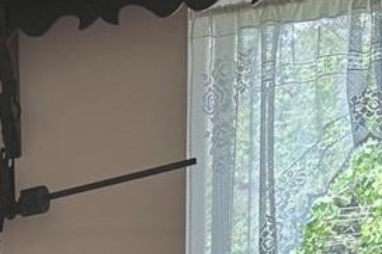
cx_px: -419
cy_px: 711
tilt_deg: -9.0
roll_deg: +3.2
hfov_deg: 12.2
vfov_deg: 8.2
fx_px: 1559
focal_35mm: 147
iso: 100
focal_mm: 6.76
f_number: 1.78
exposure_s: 1/120
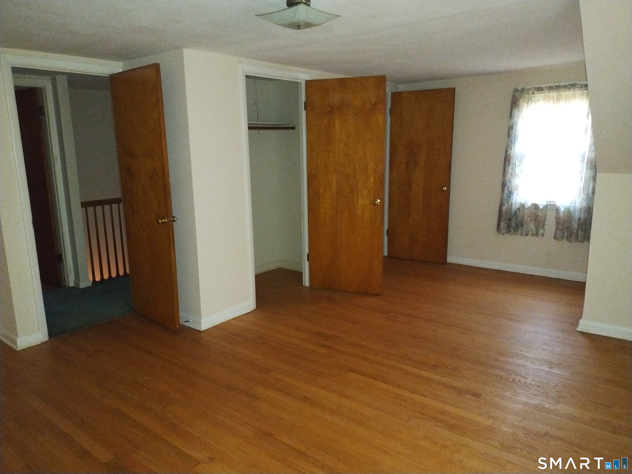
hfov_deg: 69.4
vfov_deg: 54.9
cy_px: 237
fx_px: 456
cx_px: 316
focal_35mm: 25
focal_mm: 4.71
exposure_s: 1/20
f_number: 1.7
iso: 1038
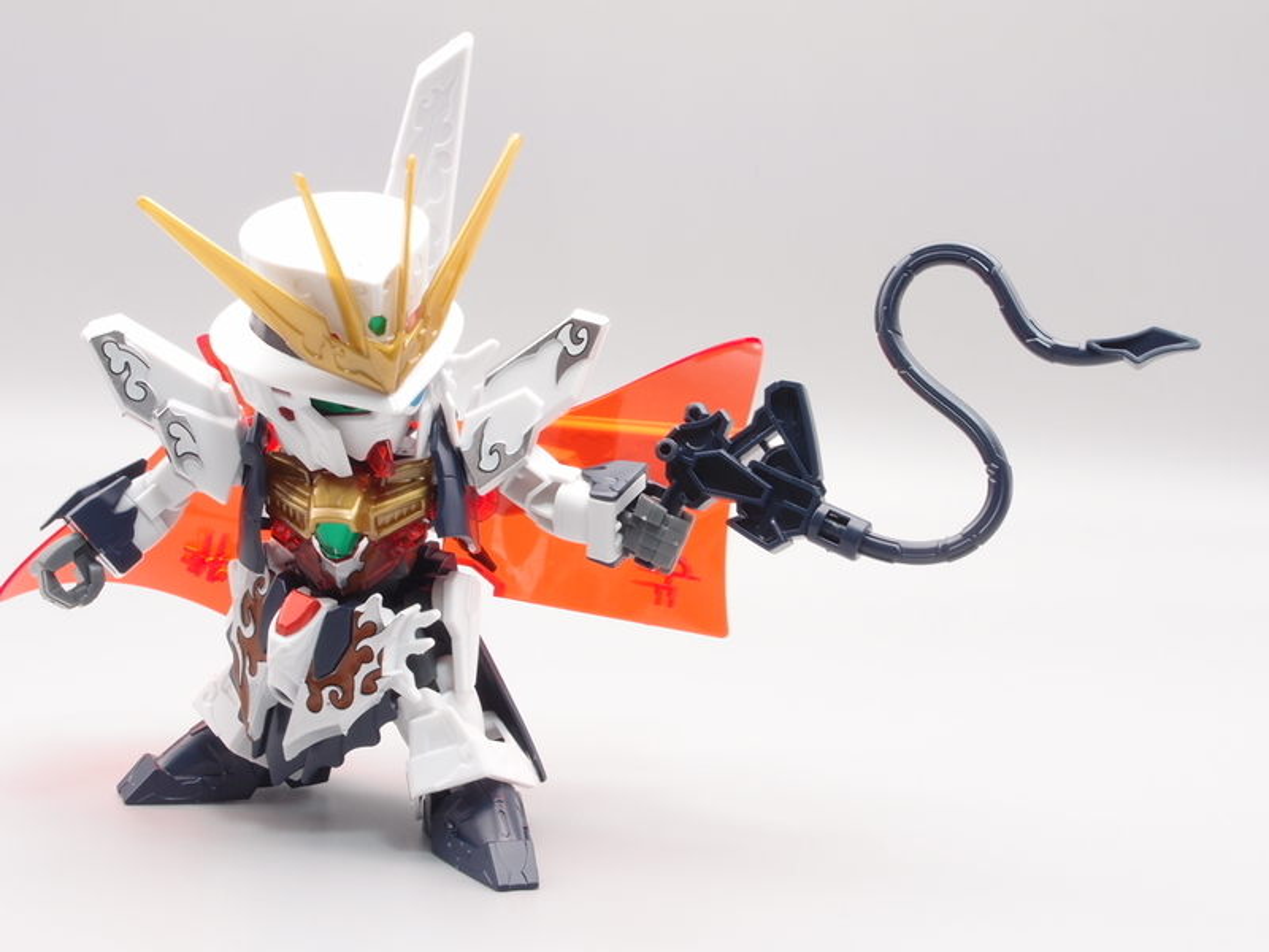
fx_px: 1833
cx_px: 634
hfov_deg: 38.2
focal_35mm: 50
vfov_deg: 29.1
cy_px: 476
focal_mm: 10.83
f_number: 8
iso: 100
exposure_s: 1/4
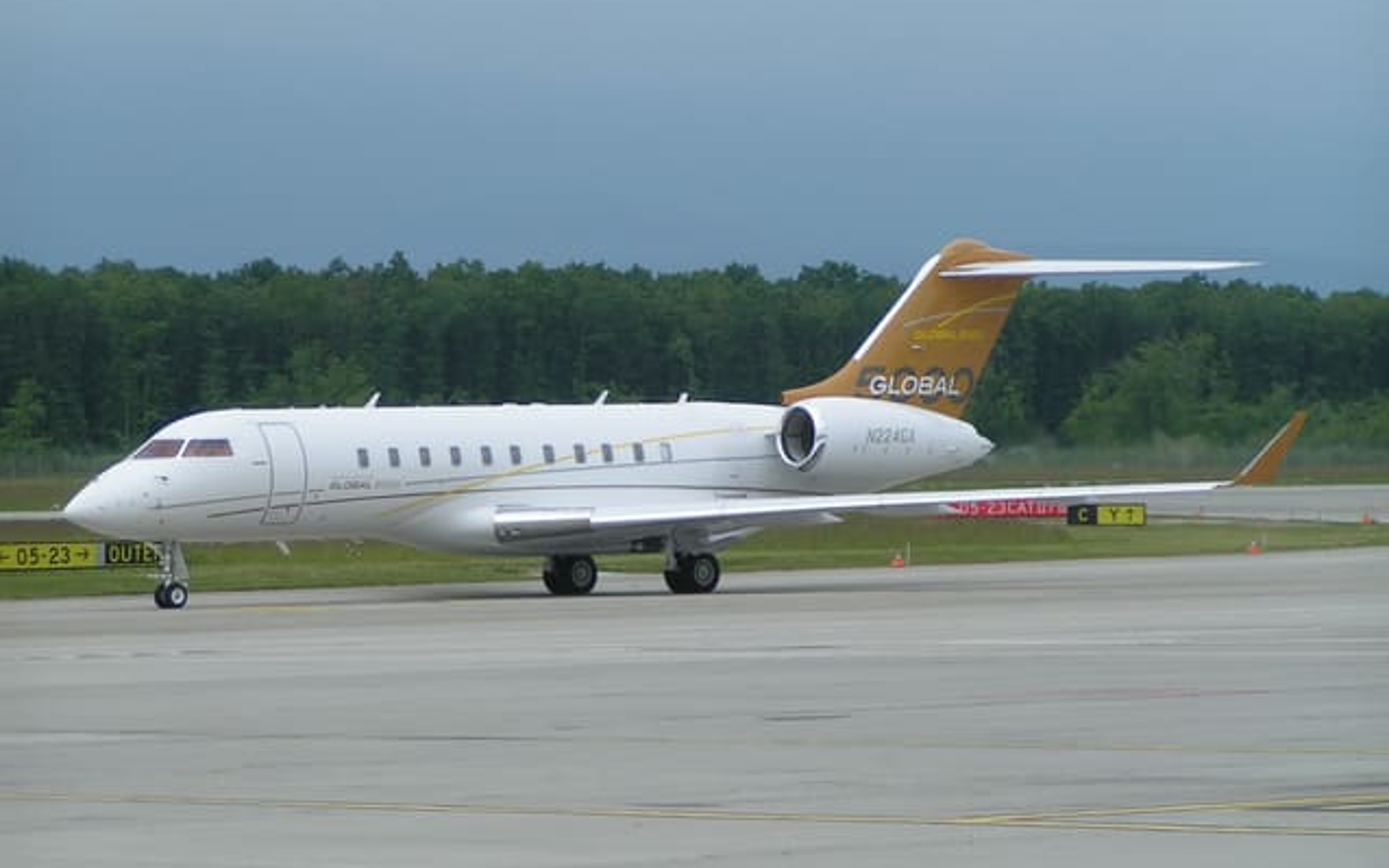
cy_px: 420
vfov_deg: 7.2
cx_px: 694
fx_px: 6929
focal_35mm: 183
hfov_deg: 11.4
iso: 50
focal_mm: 26.3
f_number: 3.5
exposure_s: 1/1000
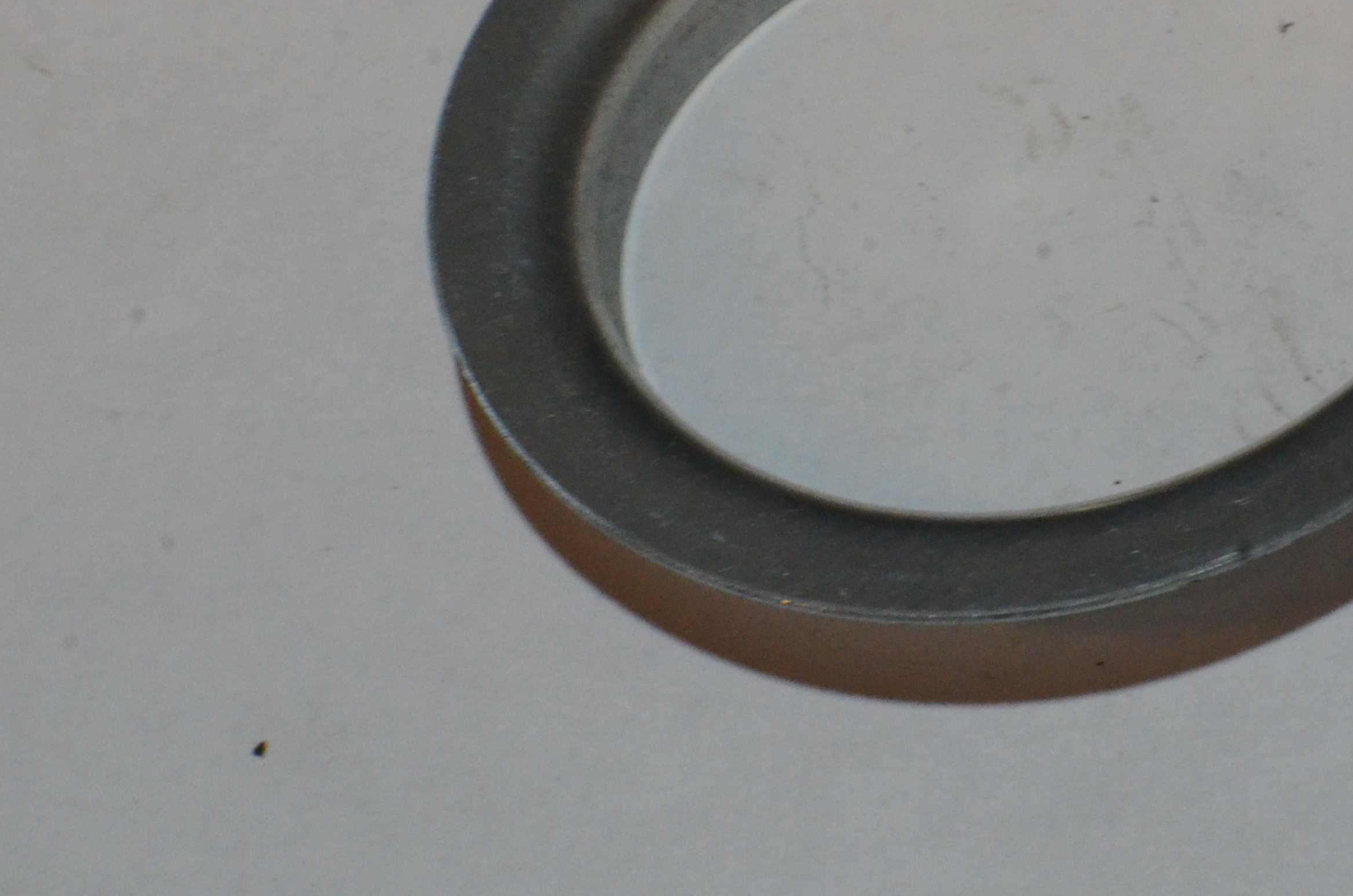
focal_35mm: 111
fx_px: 4165
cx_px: 1059
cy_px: 154
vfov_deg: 12.2
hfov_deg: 18.3
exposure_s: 1/50
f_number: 20
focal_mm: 35
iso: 2500
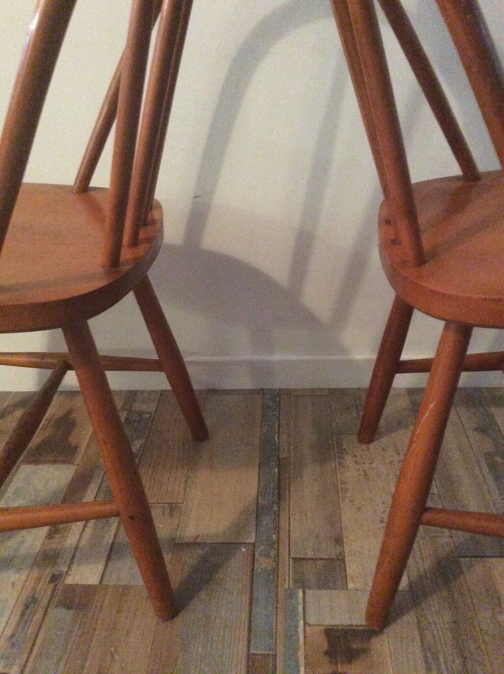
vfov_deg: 56.9
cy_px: 337
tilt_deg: -29.6
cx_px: 252
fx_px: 623
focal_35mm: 32
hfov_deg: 44.1
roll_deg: +2.9
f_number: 2.4
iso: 500
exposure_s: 1/17
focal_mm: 3.3
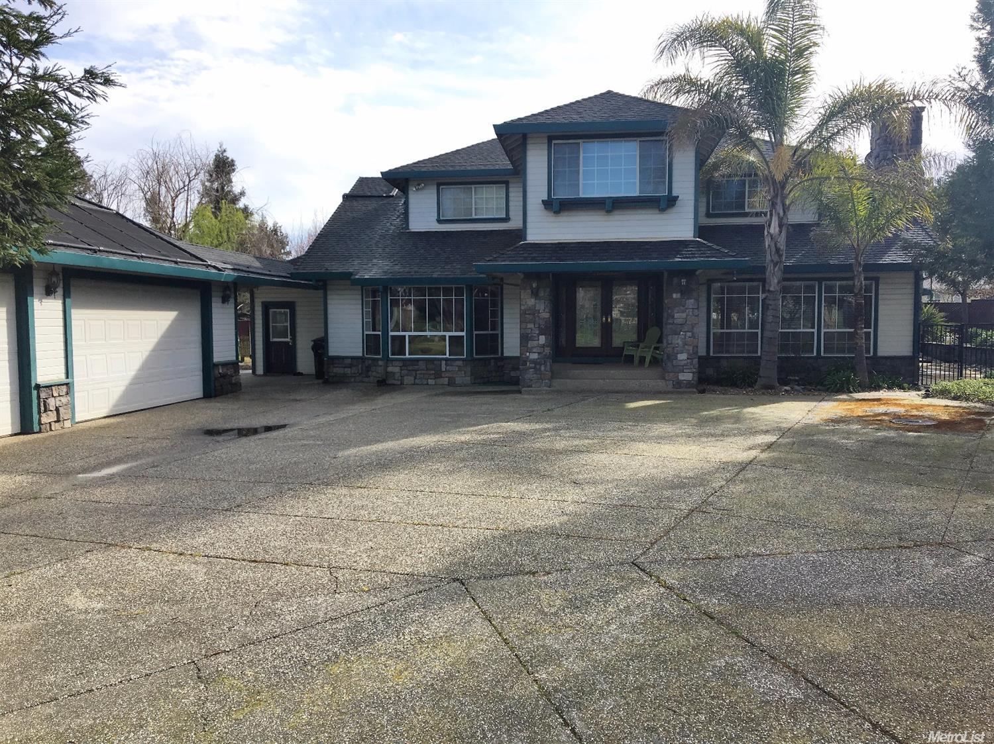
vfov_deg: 48.2
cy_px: 372
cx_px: 497
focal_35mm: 29
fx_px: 832
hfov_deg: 61.7
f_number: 2.2
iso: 25
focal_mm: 4.15
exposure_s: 1/927
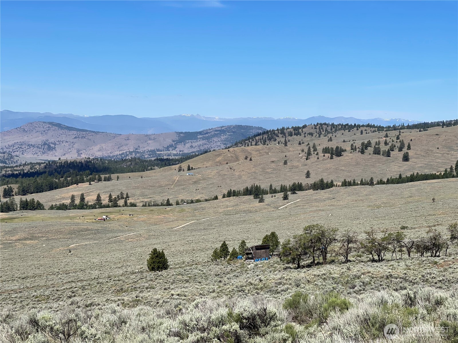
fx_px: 847
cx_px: 229
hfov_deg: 30.3
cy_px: 172
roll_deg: -1.9
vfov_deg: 22.9
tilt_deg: -4.5
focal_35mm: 64
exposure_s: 1/1647
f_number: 2.2
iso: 20
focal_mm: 7.5
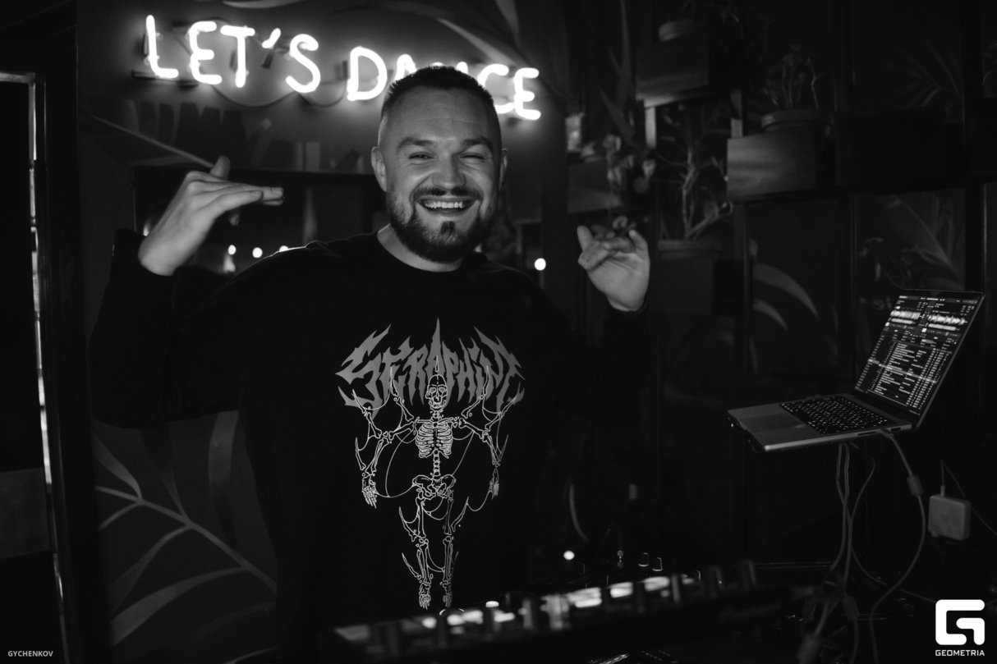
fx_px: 775
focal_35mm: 28
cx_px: 498
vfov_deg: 46.4
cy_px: 332
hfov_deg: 65.5
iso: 2000
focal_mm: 28
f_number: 2.2
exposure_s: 1/160
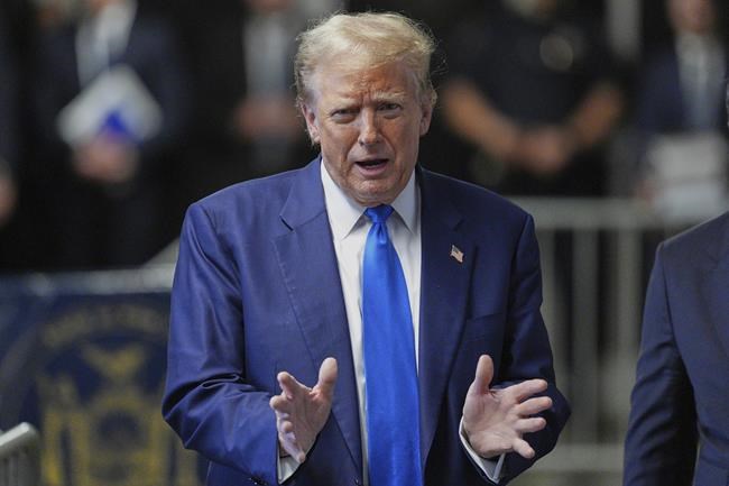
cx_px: 364
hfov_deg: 6.9
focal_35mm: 300
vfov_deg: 4.6
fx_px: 6073
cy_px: 243
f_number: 2.8
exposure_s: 1/200
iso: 6400
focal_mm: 300
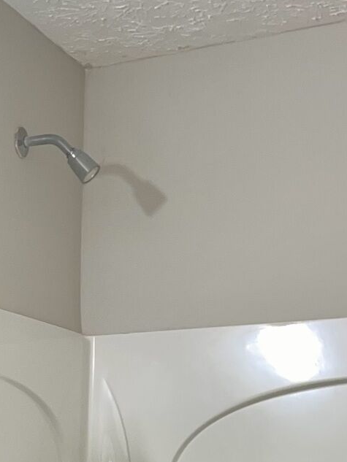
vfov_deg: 19.4
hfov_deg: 15.5
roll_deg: -0.5
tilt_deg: -4.5
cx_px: -96
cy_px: 647
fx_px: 1216
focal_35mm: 91
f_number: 1.6
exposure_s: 1/30
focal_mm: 5.1
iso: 32
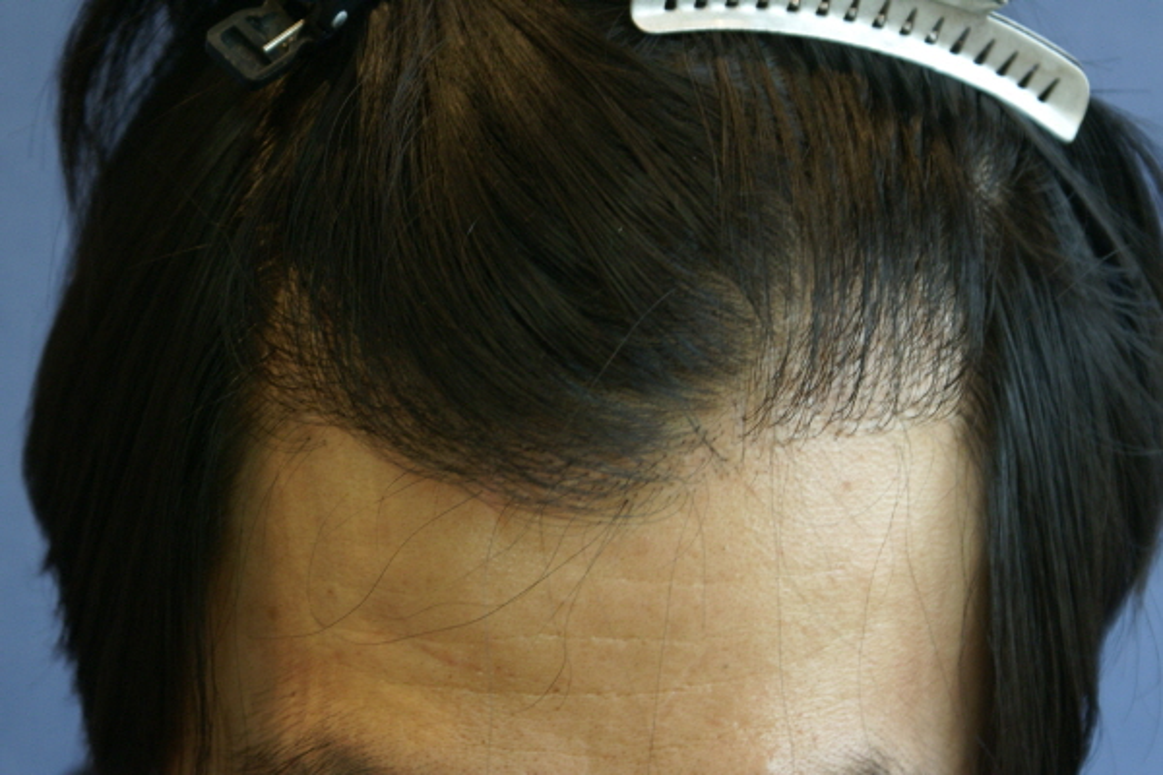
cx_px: 582
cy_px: 388
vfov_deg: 13.0
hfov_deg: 19.5
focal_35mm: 105
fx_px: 3392
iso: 400
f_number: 5.6
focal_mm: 70
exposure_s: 1/20
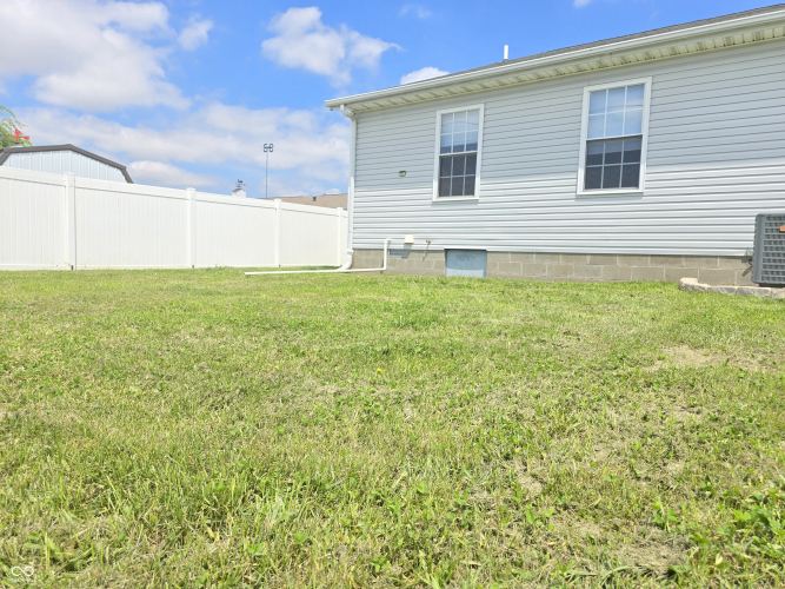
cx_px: 392
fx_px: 521
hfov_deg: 73.9
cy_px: 294
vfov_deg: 58.9
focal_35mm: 23
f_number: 1.7
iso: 12
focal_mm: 6.3
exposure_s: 1/709
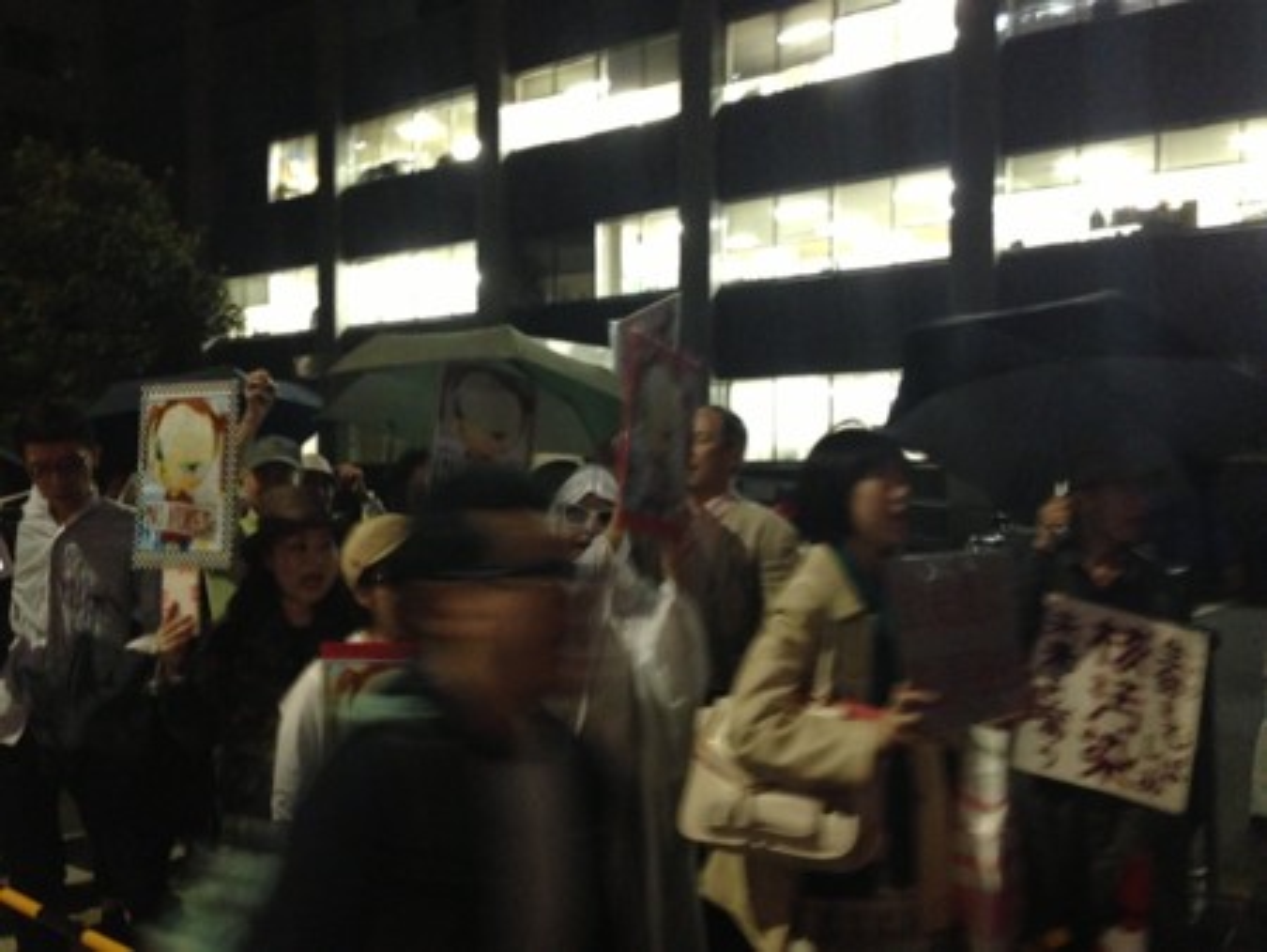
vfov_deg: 43.0
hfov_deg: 55.3
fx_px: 1208
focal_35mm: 33
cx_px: 634
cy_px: 476
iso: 500
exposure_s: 1/20
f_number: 2.4
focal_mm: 4.13
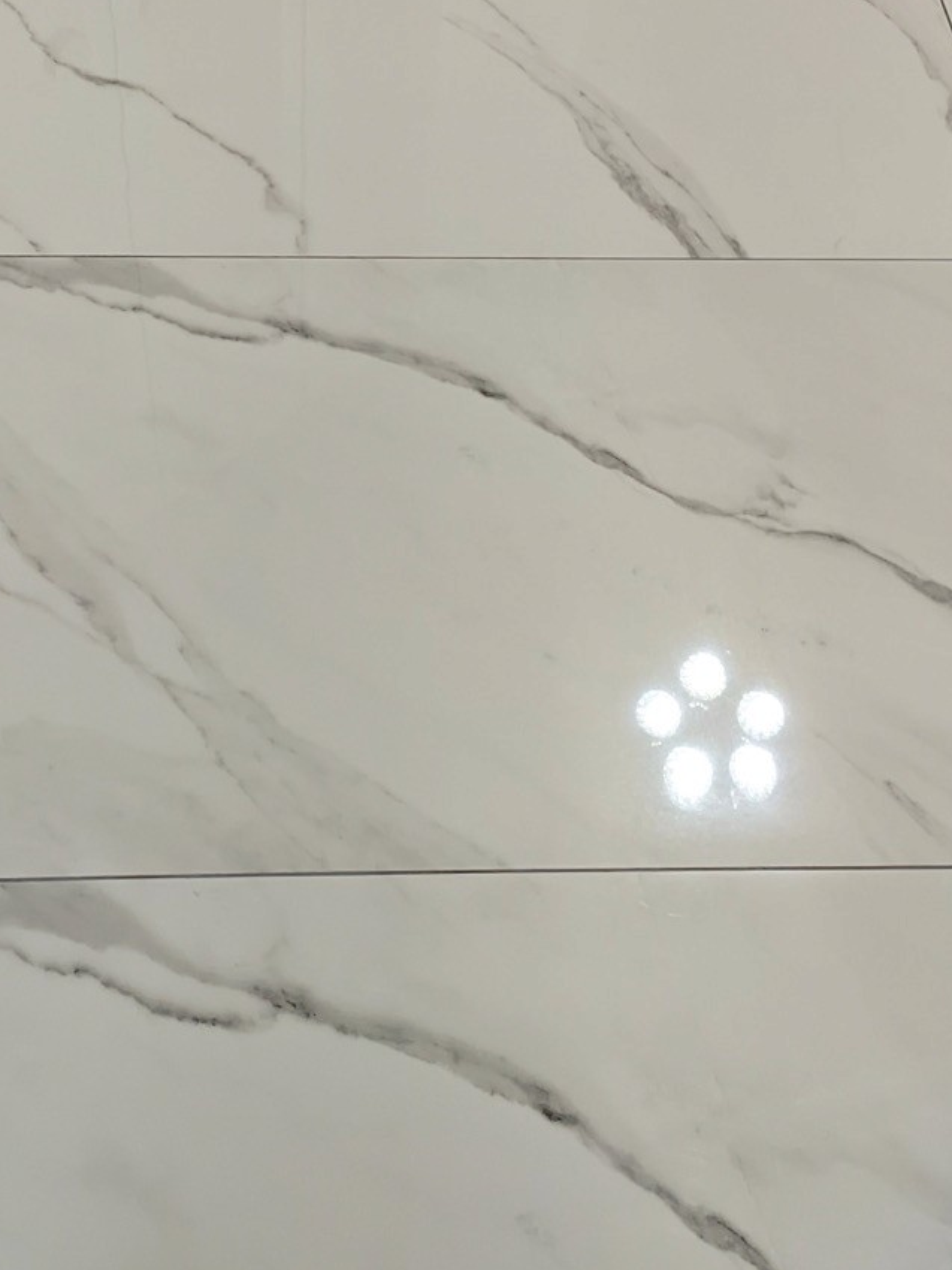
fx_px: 1796
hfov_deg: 29.6
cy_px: 293
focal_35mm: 49
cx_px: 395
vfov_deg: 37.8
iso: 997
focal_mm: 4.77
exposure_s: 1/100
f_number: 1.75
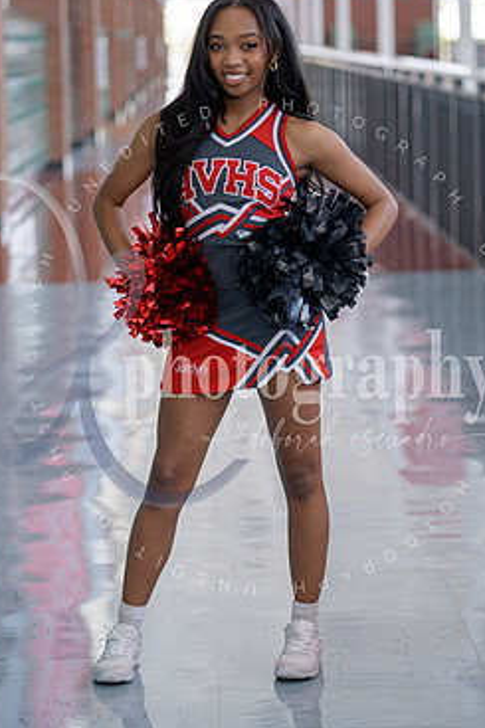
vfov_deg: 17.1
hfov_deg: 11.4
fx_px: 2427
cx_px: 236
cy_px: 340
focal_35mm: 120
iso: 400
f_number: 2.8
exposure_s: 1/250
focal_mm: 98
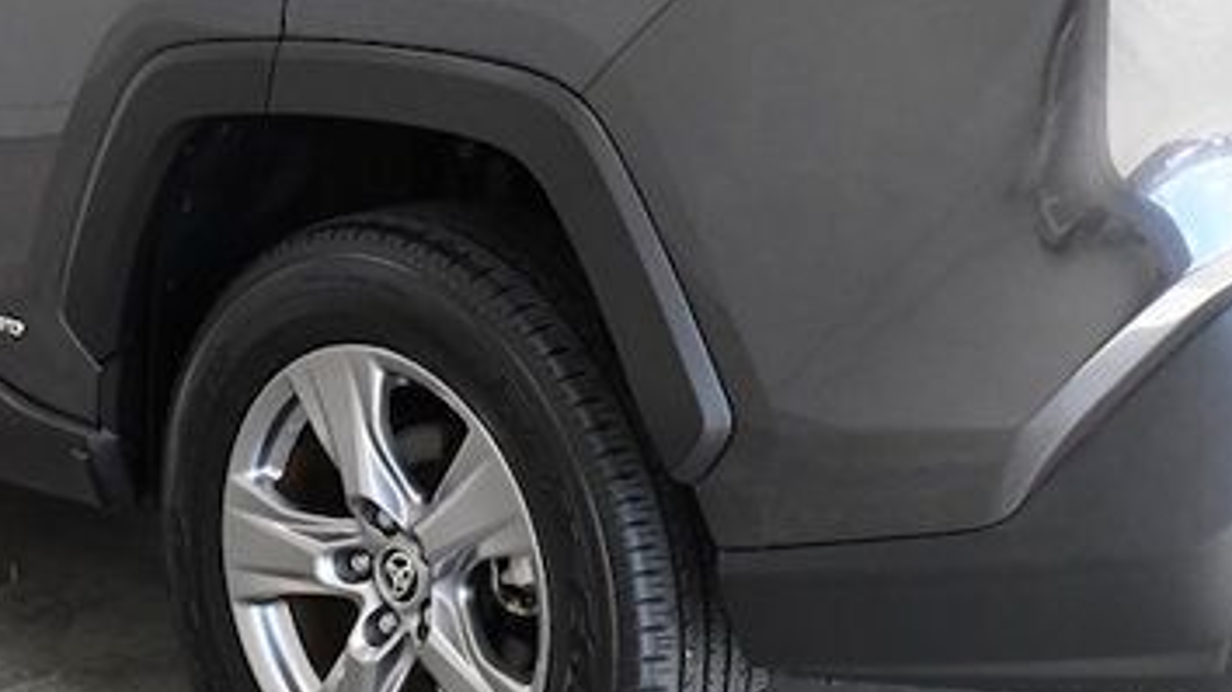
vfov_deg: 11.6
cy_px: -47
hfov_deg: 20.7
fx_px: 3364
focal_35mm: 103
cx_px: 529
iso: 2000
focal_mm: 23
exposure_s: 1/1000
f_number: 5.6
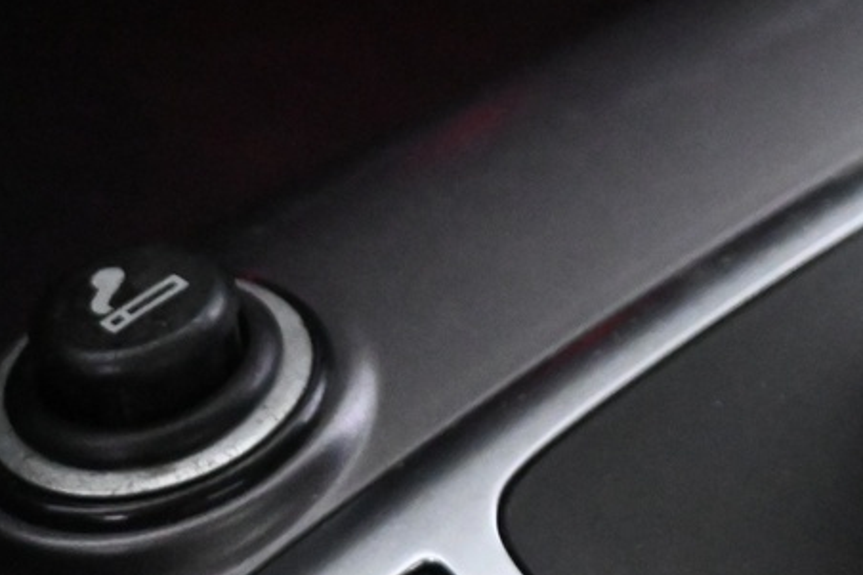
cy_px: -260
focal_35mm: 105
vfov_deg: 12.5
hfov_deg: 18.0
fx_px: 2514
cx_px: 1172
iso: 5600
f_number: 3.8
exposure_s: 1/30
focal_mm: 19.5
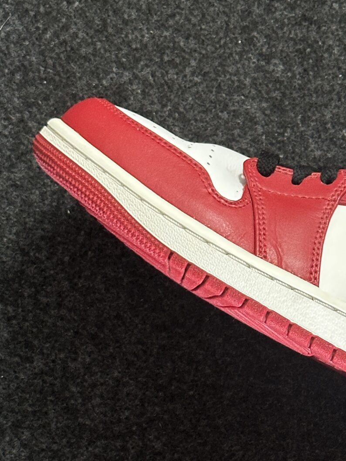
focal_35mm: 116
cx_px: 328
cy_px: 470
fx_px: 1546
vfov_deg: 16.6
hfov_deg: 12.6
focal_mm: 6.86
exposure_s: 1/50
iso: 200
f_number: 1.78
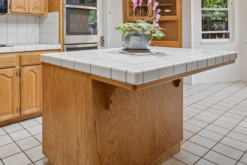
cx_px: 67
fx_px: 199
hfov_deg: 60.8
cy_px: 34
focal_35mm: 29
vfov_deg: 43.0
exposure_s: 1/20
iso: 400
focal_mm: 17
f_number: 8
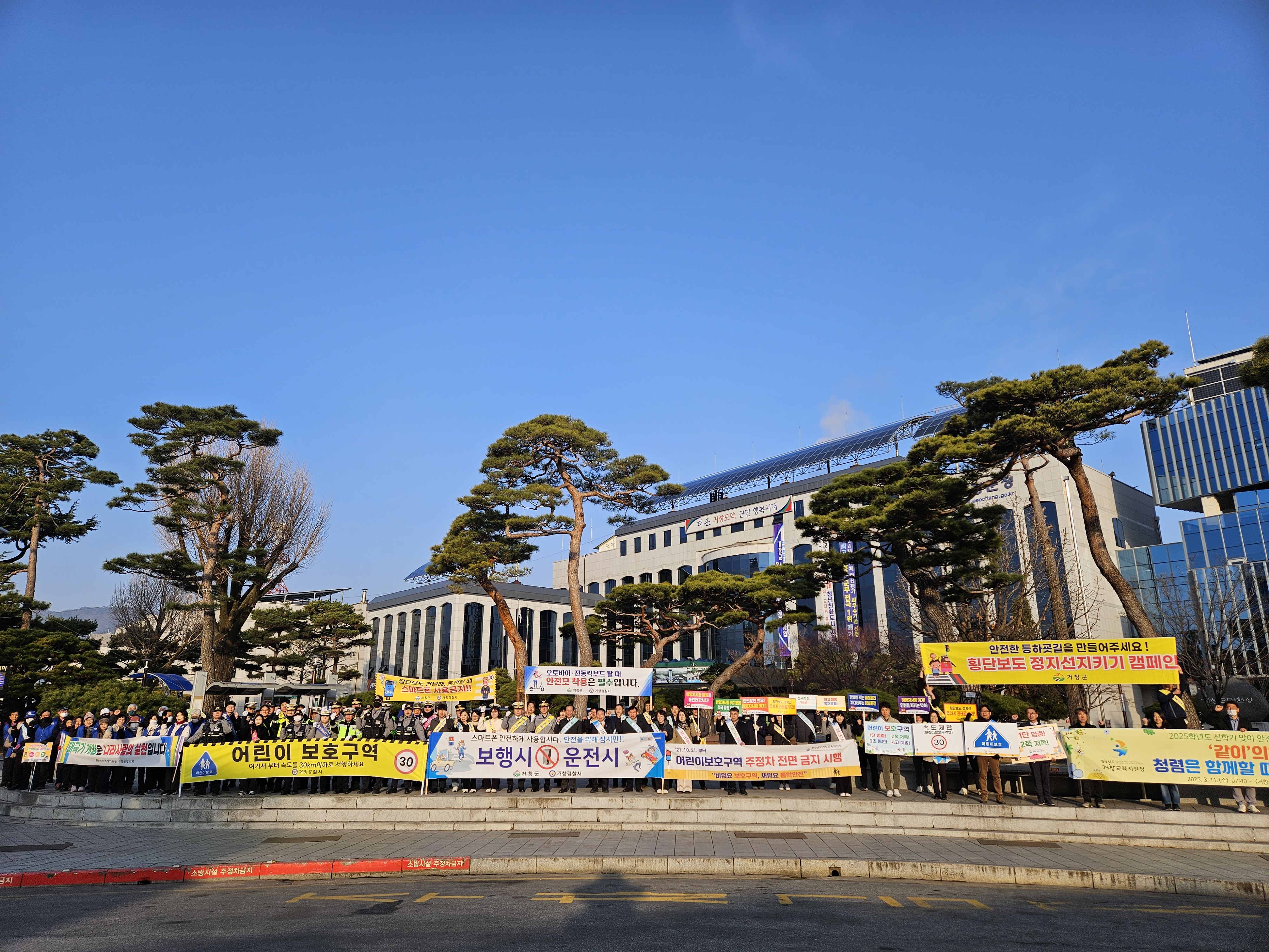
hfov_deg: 73.9
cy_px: 476
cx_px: 634
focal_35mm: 23
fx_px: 843
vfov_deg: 58.9
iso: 25
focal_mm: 5.4
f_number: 1.8
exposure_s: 1/1402
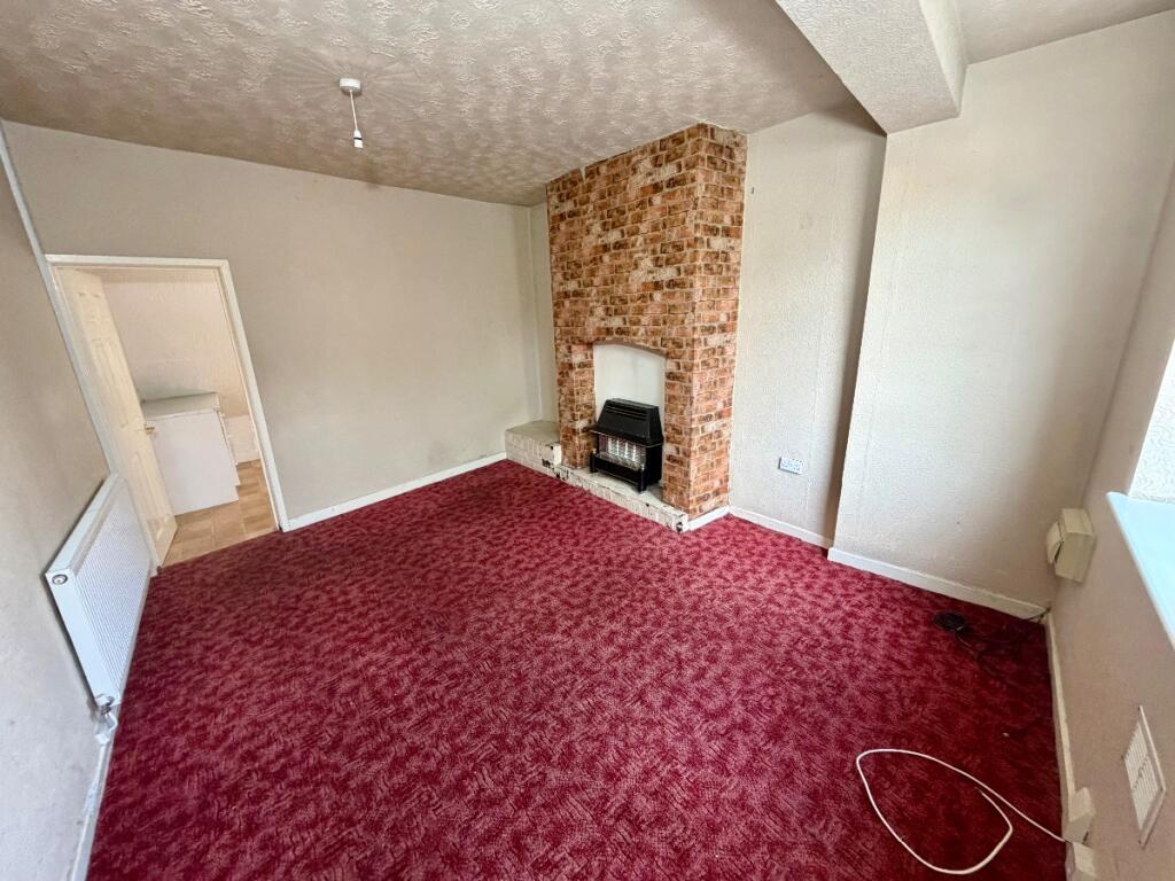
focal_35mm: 14
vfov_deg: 85.7
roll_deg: +1.6
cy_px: 440
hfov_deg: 102.1
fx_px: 475
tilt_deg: -17.3
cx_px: 588
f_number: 2.2
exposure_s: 1/120
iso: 320
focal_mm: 2.22
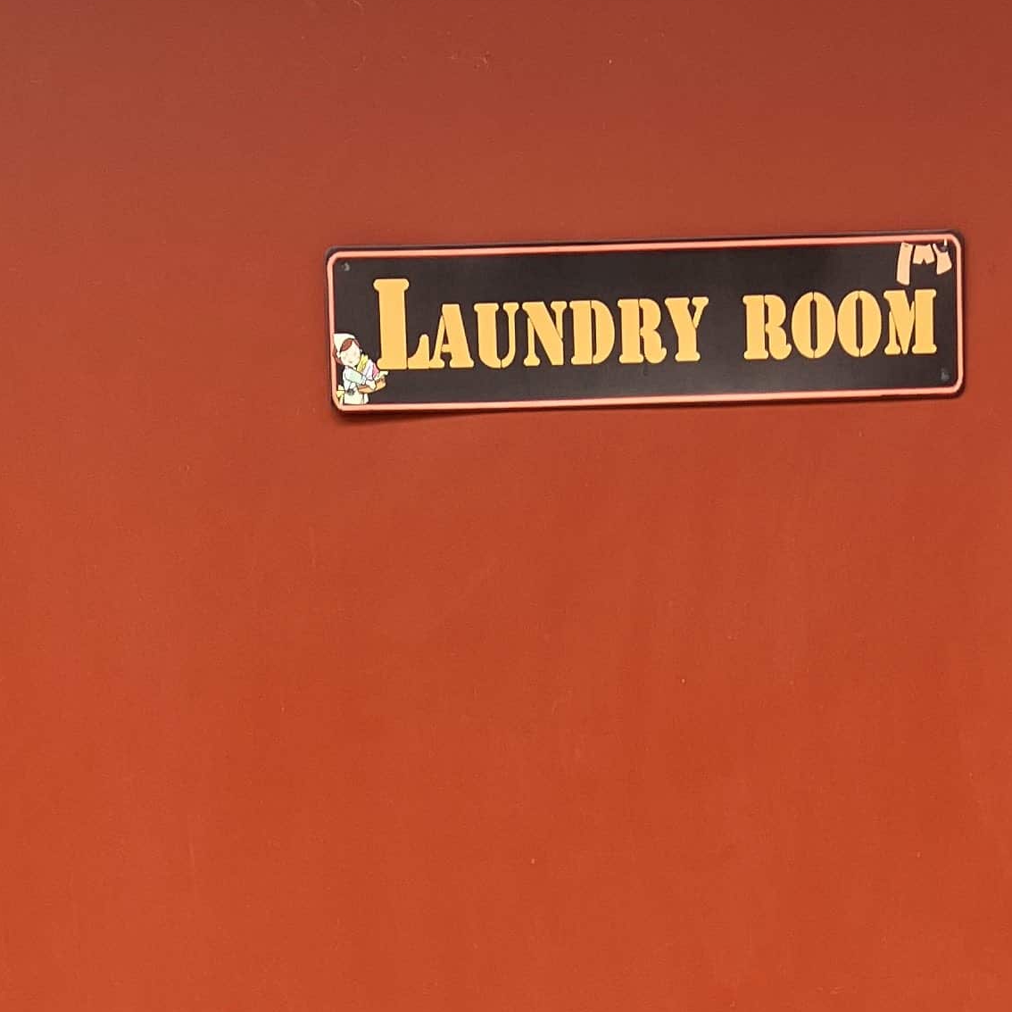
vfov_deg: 18.7
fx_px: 2911
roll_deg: +1.4
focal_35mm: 88
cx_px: 616
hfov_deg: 19.7
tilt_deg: -7.7
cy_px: 1200
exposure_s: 1/121
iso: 50
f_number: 1.8
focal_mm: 3.99
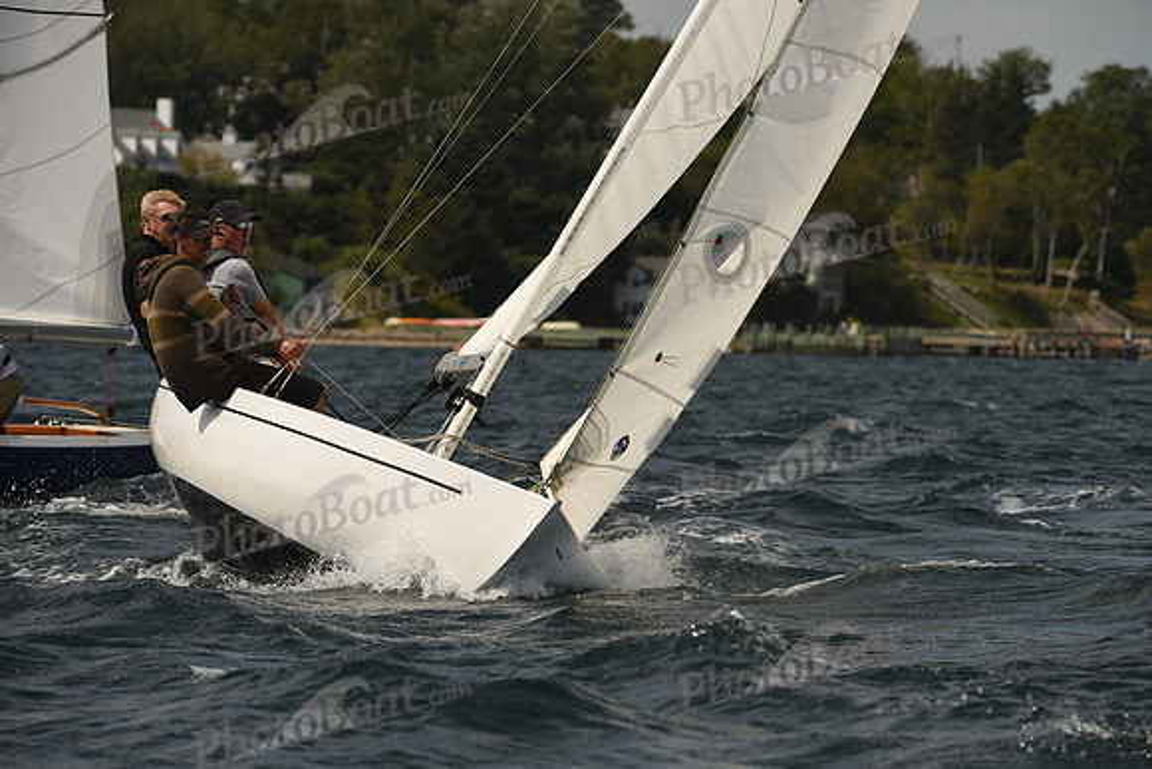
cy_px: 384
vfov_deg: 4.7
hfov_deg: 7.1
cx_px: 576
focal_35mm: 290
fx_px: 9282
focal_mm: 290
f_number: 8
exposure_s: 1/1000
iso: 250
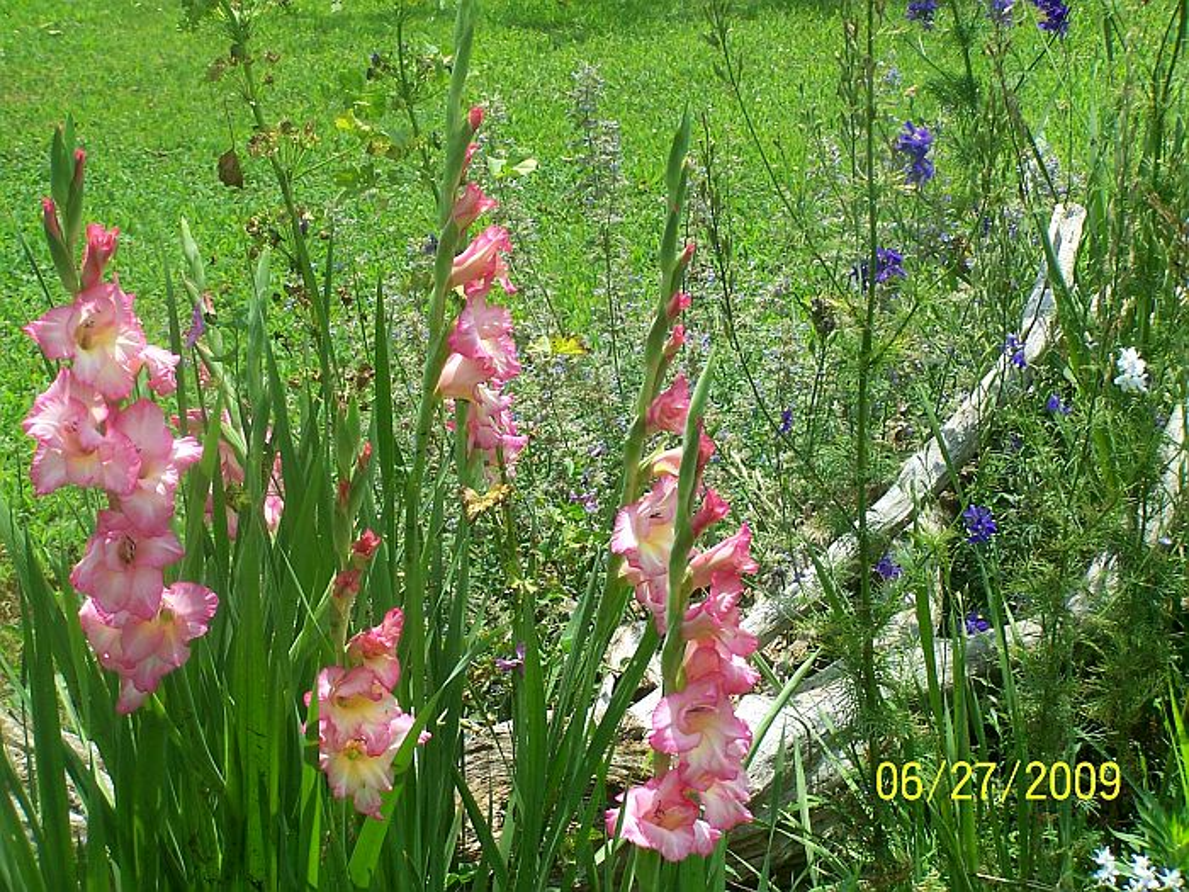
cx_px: 594
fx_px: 3229
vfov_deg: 15.7
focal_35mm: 94
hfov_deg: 20.9
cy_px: 446
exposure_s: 1/350
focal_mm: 15.6
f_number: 4.5
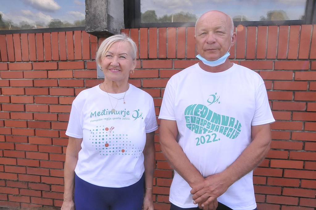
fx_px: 263
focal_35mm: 30
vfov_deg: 43.5
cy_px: 105
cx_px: 158
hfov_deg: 62.0
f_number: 13
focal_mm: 20
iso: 2000
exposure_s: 1/500
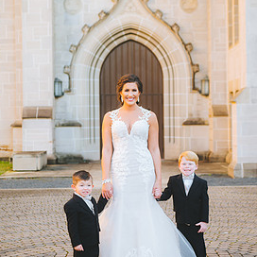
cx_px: 135
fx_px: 613
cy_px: 119
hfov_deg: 23.7
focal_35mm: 73
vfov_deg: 23.7
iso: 500
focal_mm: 52
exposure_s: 1/250
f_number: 3.2
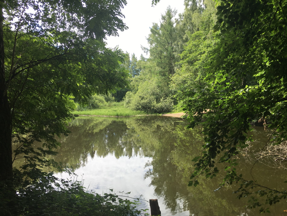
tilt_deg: -1.6
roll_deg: +1.5
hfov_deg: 61.6
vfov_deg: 48.2
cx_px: 144
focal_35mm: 29
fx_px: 240
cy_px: 108
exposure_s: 1/620
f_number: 2.2
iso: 25
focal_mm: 4.15
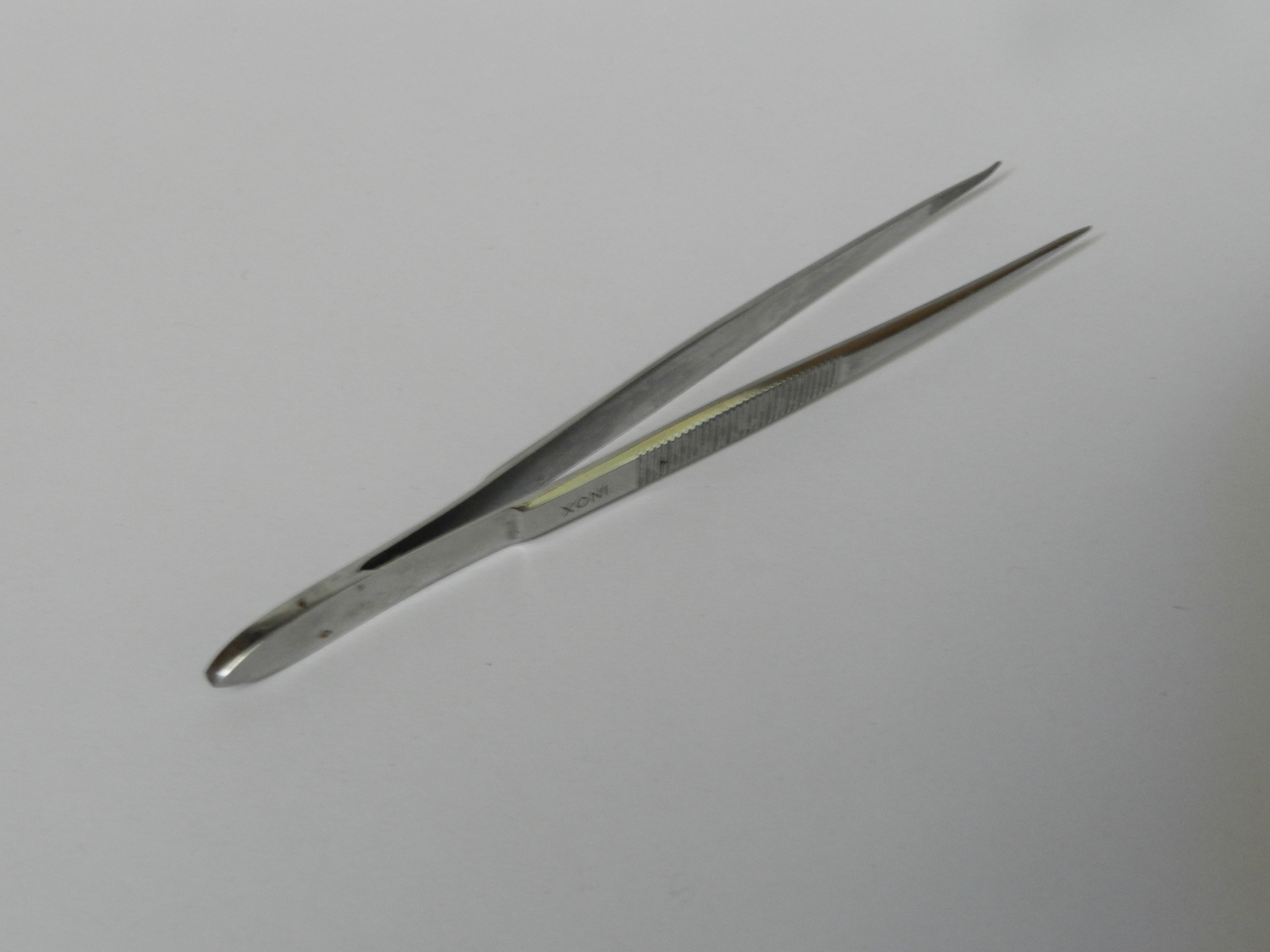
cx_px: 635
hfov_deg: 49.0
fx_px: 1394
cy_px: 476
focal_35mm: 38
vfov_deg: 37.7
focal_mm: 6.7
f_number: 4
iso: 400
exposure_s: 1/4
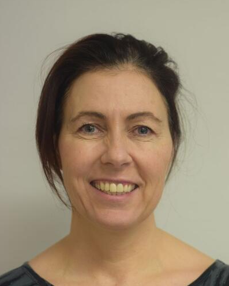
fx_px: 721
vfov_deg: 22.5
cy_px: 165
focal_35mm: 85
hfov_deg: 18.1
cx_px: 115
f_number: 2.8
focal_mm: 50
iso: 560
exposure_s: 1/60
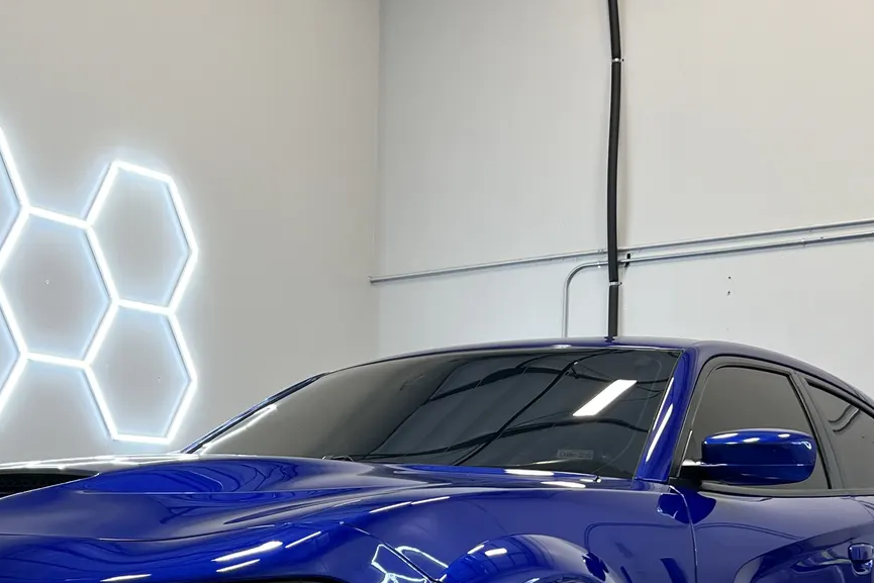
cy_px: 565
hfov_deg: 31.8
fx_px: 1530
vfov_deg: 20.9
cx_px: 334
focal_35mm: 63
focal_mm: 5.7
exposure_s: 1/120
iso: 64
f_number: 1.5
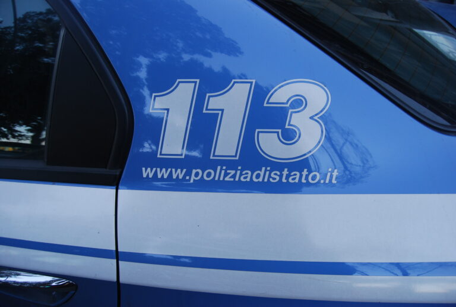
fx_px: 343
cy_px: 154
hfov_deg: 67.3
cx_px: 228
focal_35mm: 27
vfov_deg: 48.2
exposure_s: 1/100
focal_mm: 18
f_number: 5
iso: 200
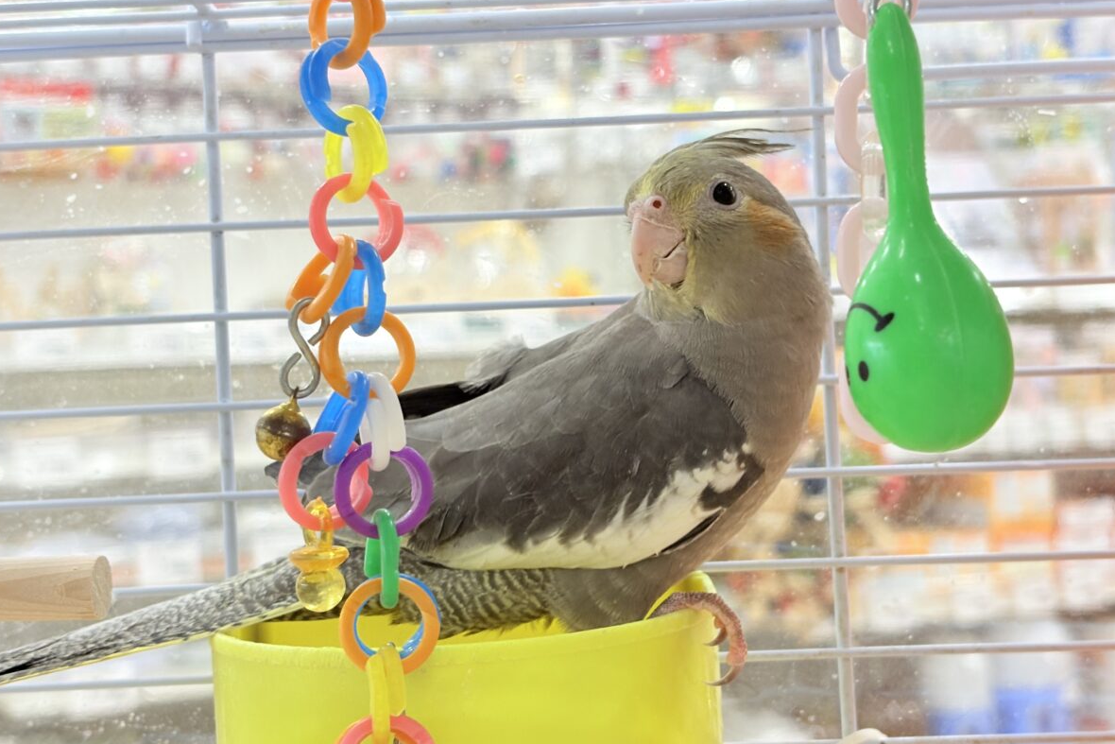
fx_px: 1704
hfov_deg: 36.2
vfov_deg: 24.6
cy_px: 368
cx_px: 558
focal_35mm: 55
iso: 80
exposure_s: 1/50
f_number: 1.6
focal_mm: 5.96
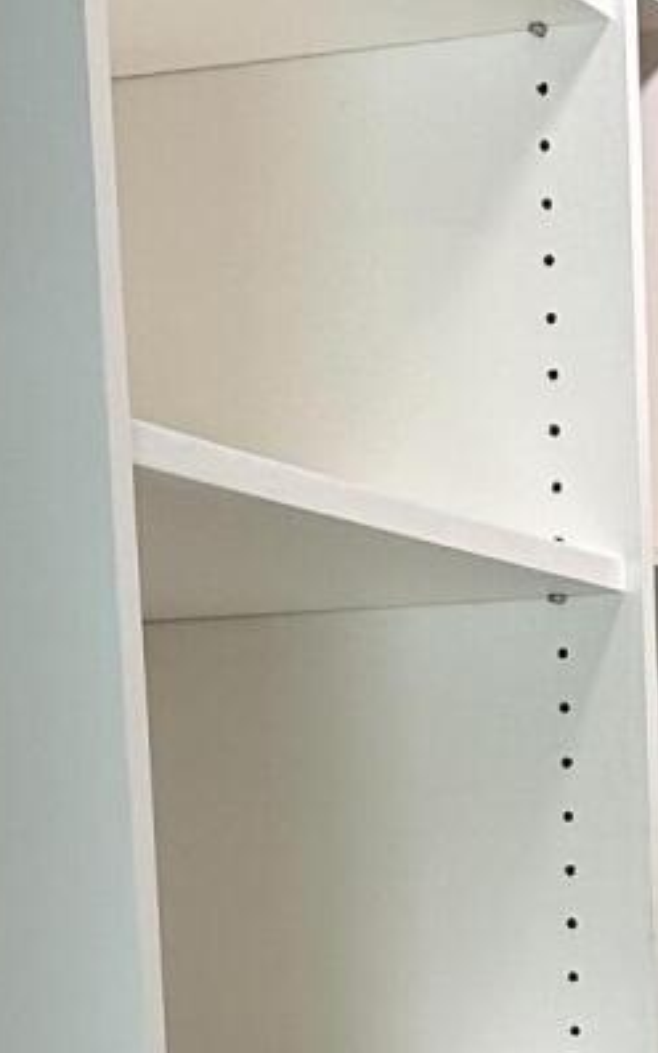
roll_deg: +0.2
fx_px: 3674
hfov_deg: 10.1
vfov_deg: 15.5
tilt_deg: -6.1
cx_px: 807
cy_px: 1374
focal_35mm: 128
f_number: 1.78
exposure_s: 1/120
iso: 125
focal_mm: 6.86
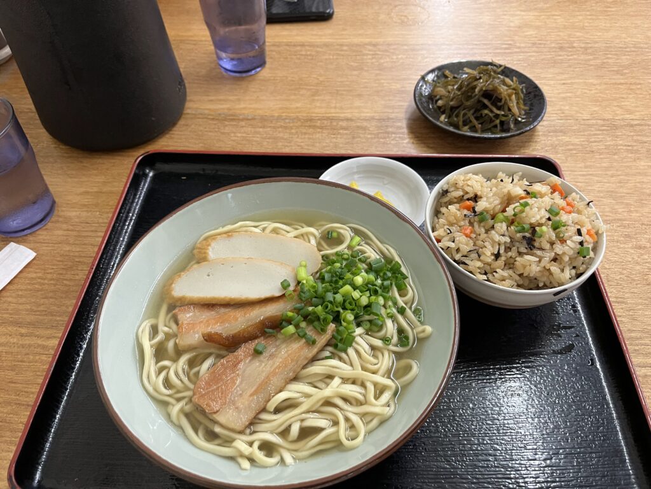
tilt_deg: -51.7
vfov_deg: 53.1
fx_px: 489
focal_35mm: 26
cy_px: 244
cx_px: 326
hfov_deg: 67.3
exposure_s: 1/60
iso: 250
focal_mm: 5.1
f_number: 1.6
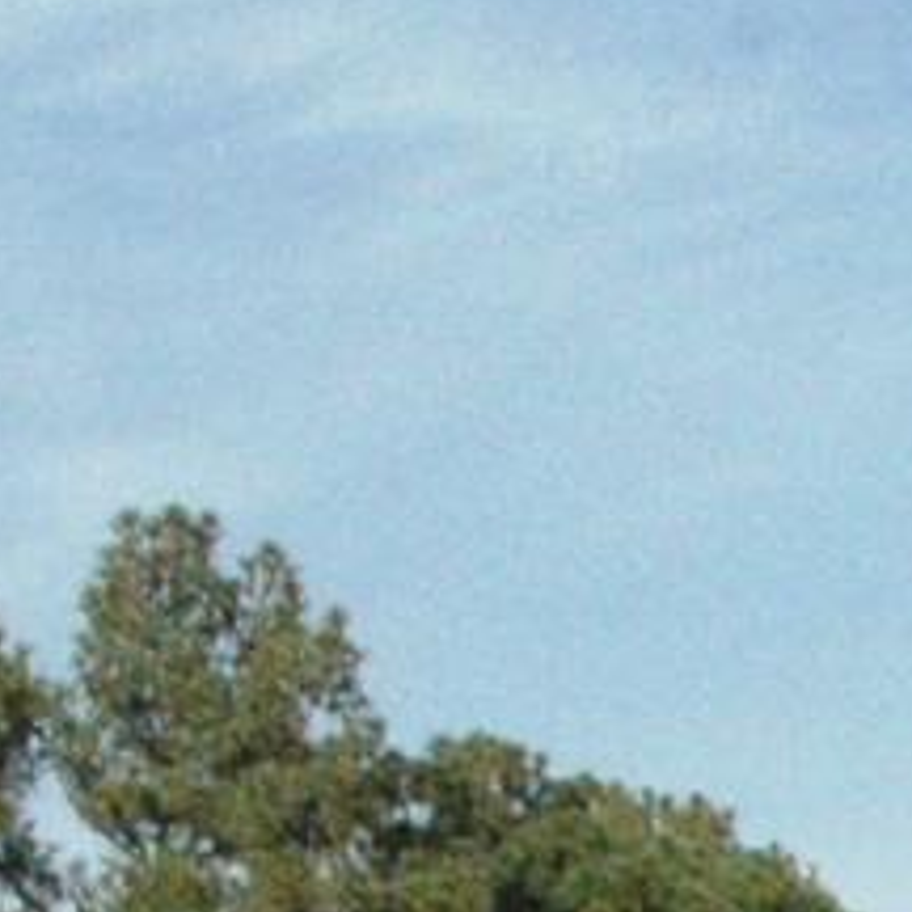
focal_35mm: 290
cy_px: 2105
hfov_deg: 5.5
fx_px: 8644
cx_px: 3074
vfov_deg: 5.8
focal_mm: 24
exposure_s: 1/800
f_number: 14
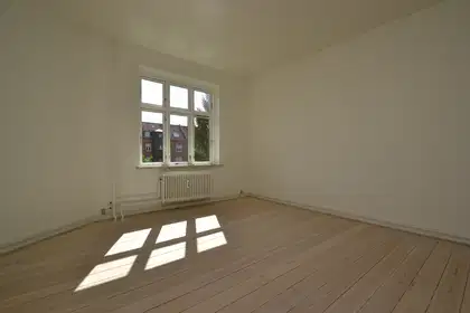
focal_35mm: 15
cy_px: 156
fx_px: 196
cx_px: 235
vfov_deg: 77.3
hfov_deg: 100.4
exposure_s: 1/200
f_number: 7.1
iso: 100
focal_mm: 10
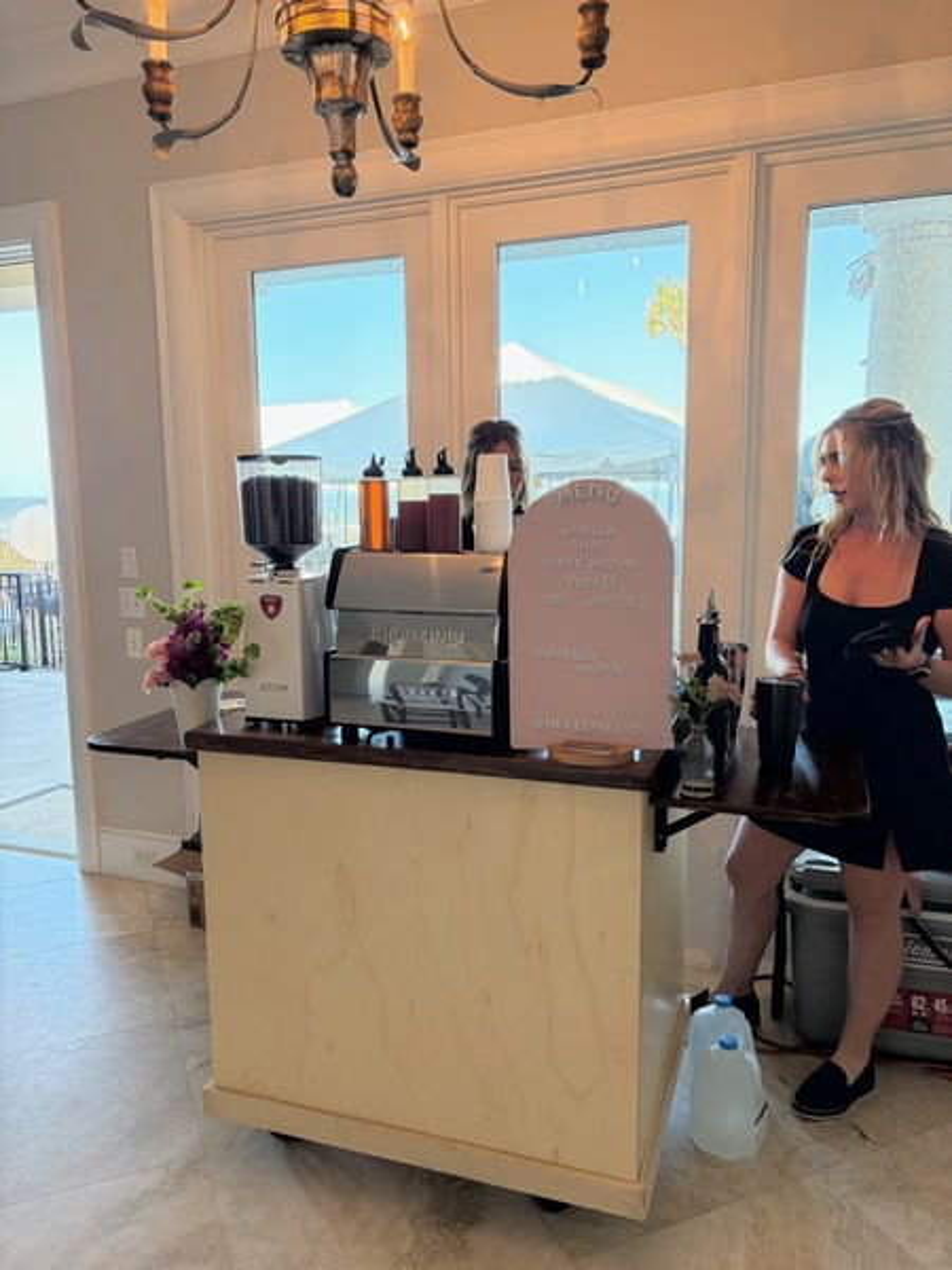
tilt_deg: -8.0
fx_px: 953
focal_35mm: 26
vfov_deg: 67.3
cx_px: 476
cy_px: 635
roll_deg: +0.5
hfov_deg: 53.1
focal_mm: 5.96
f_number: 1.6
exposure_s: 1/166
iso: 125
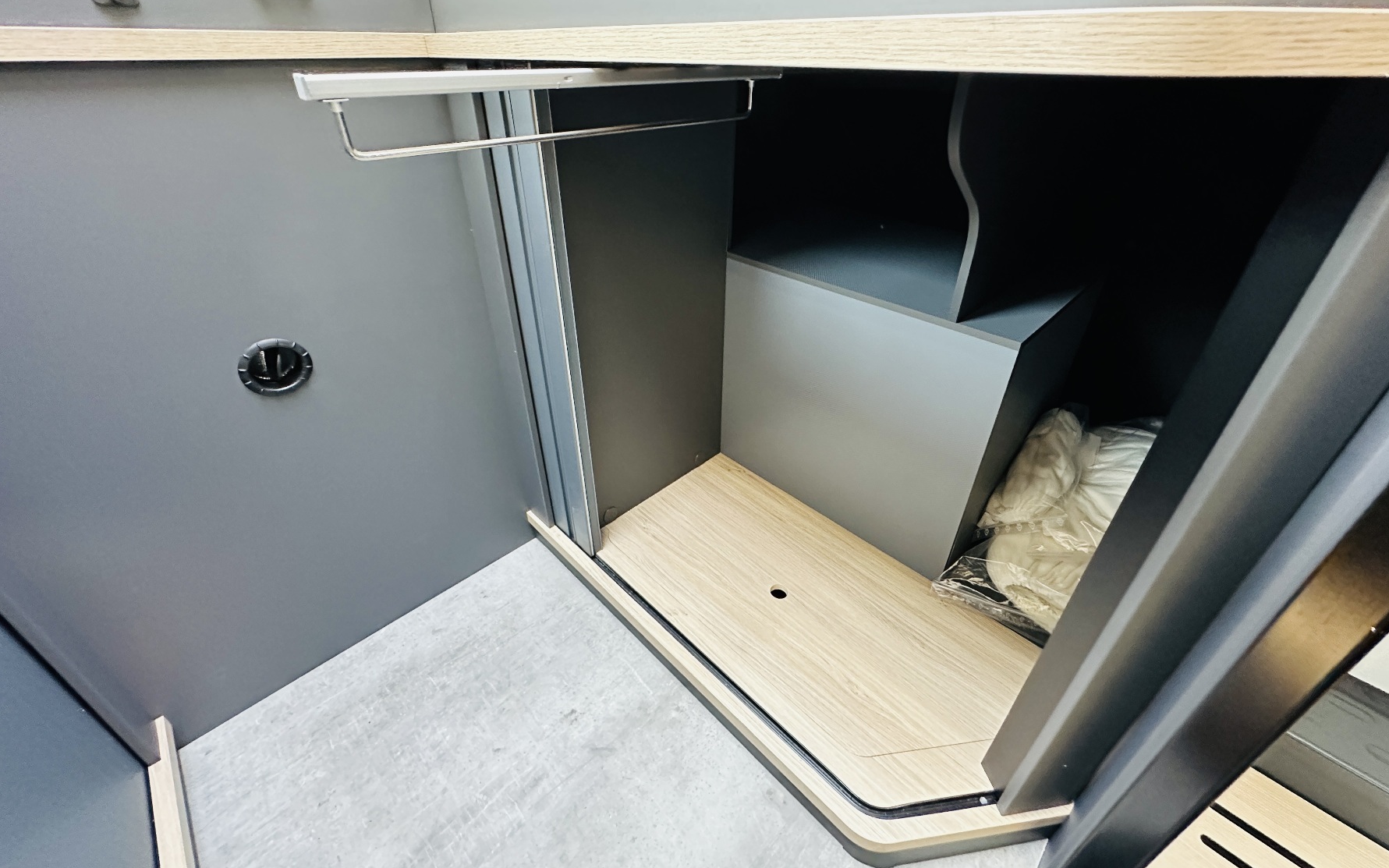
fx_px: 568
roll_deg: +0.5
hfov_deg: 101.5
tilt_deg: -29.5
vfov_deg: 74.5
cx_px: 696
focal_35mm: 15
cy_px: 384
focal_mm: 2.22
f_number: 2.2
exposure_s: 1/60
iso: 800
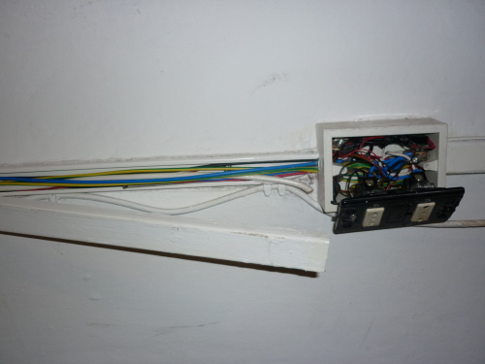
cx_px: 242
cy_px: 182
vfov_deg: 41.8
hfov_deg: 54.0
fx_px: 476
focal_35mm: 34
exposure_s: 1/60
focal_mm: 5.5
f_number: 2.8
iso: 100
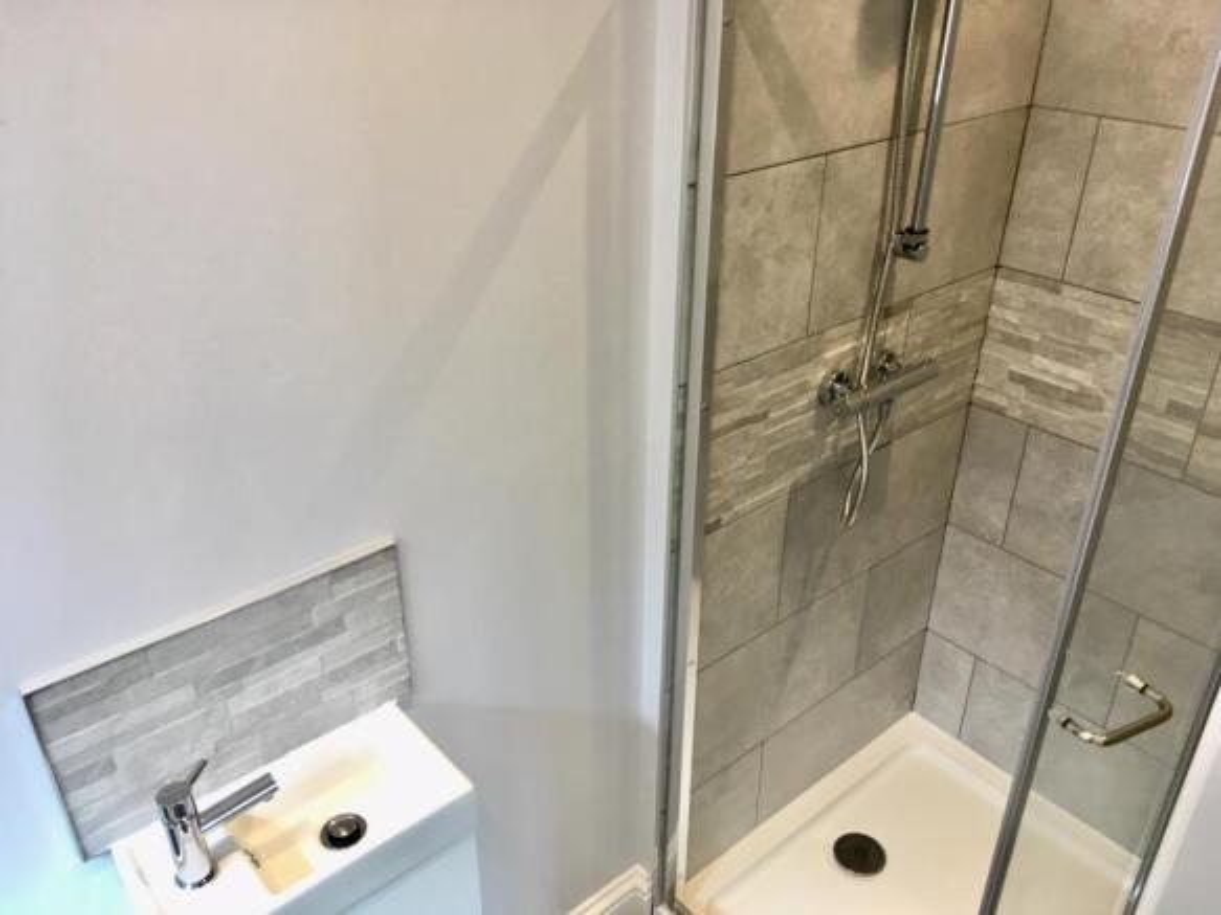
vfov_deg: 48.2
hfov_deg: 61.7
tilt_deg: -27.7
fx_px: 1023
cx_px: 610
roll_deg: -1.3
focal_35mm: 29
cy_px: 458
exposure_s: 1/33
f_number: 2.2
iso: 50
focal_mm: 4.15
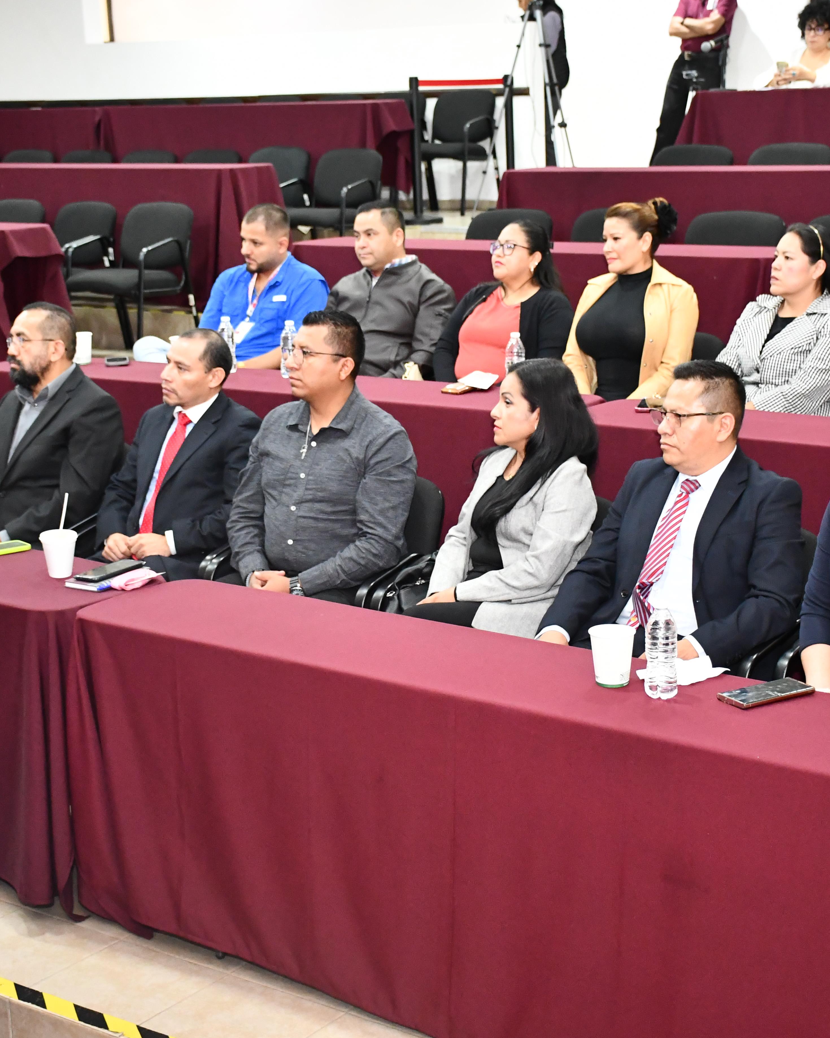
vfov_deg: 29.6
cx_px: 461
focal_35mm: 64
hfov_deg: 23.8
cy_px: 518
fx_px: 1965
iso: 4000
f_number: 4
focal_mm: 30
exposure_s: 1/60
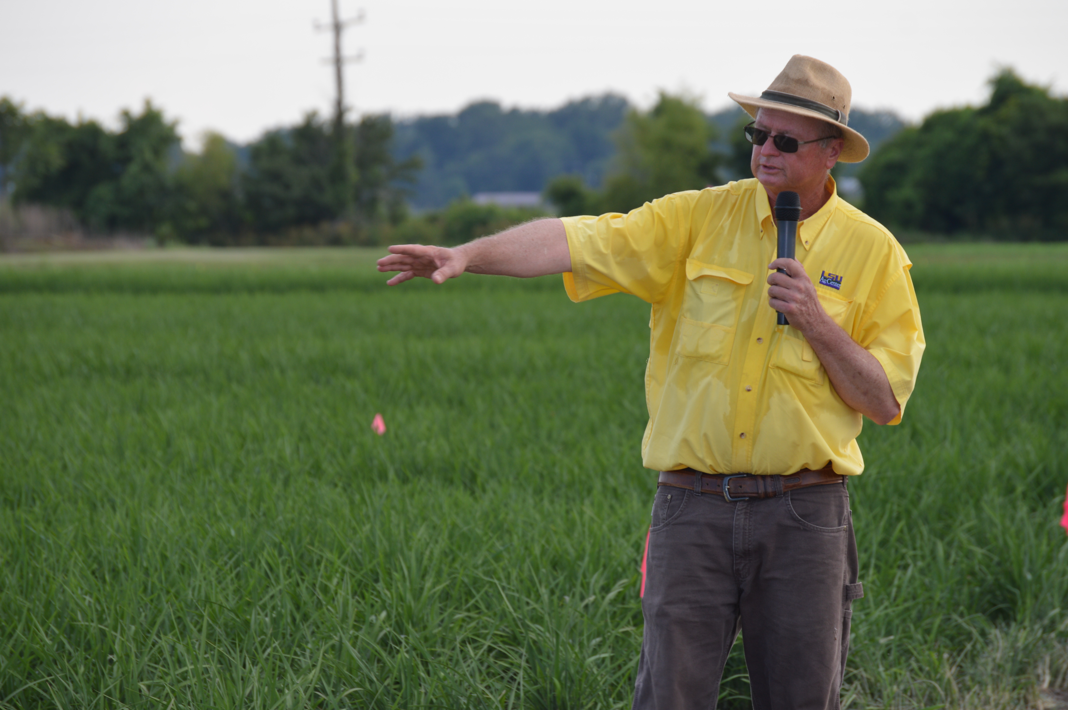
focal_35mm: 208
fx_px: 6150
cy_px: 353
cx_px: 540
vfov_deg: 6.6
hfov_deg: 9.9
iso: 110
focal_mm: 135
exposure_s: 1/125
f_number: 5.6
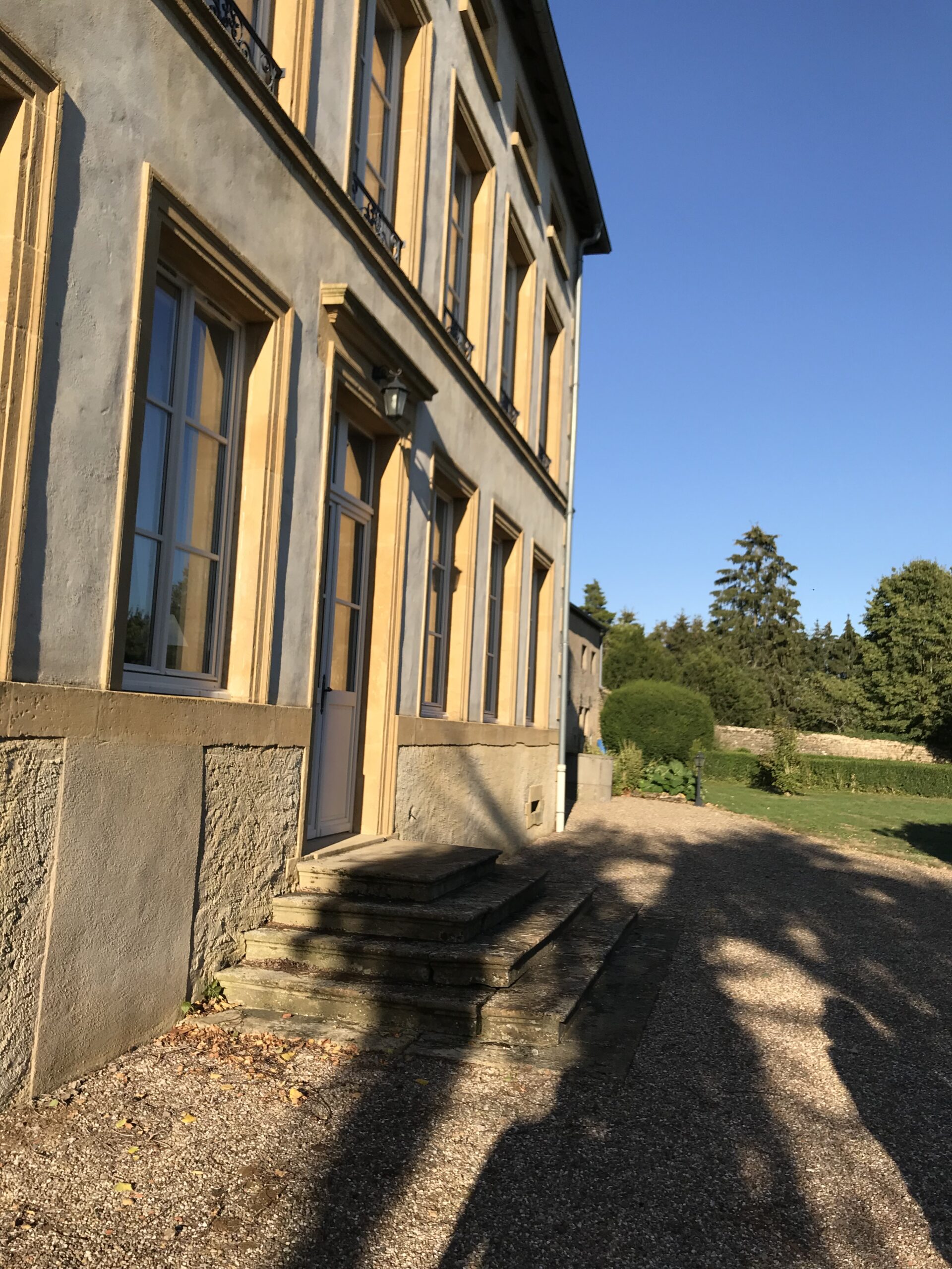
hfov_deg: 49.7
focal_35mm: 28
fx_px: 1027
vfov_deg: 63.4
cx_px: 476
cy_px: 634
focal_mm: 3.99
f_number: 1.8
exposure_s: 1/1953
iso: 20
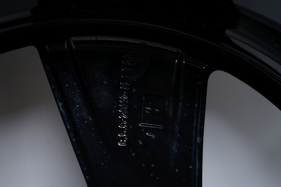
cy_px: 94
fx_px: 546
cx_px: 140
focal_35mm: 70
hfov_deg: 28.9
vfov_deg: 19.4
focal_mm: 70
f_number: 7.1
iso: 250
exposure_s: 1/125
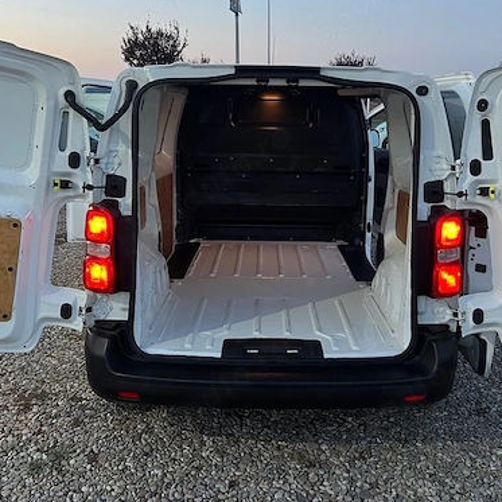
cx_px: 269
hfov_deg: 44.9
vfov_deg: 44.7
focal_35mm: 37
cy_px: 201
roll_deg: -0.2
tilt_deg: -8.8
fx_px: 607
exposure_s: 1/50
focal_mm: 5.7
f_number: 1.5
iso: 160
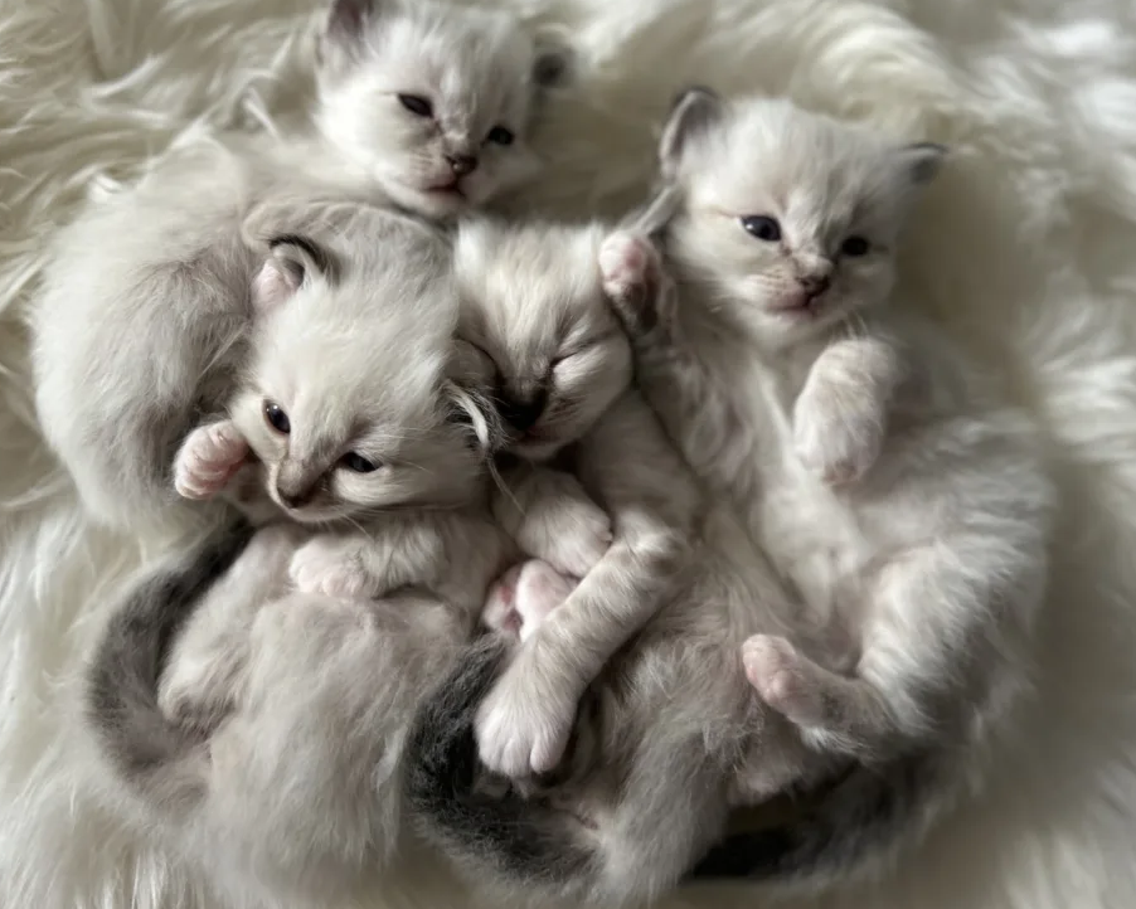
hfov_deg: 50.2
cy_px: 355
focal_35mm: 36
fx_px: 1211
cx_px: 525
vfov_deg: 40.9
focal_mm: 5.7
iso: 125
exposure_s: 1/69
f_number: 1.5
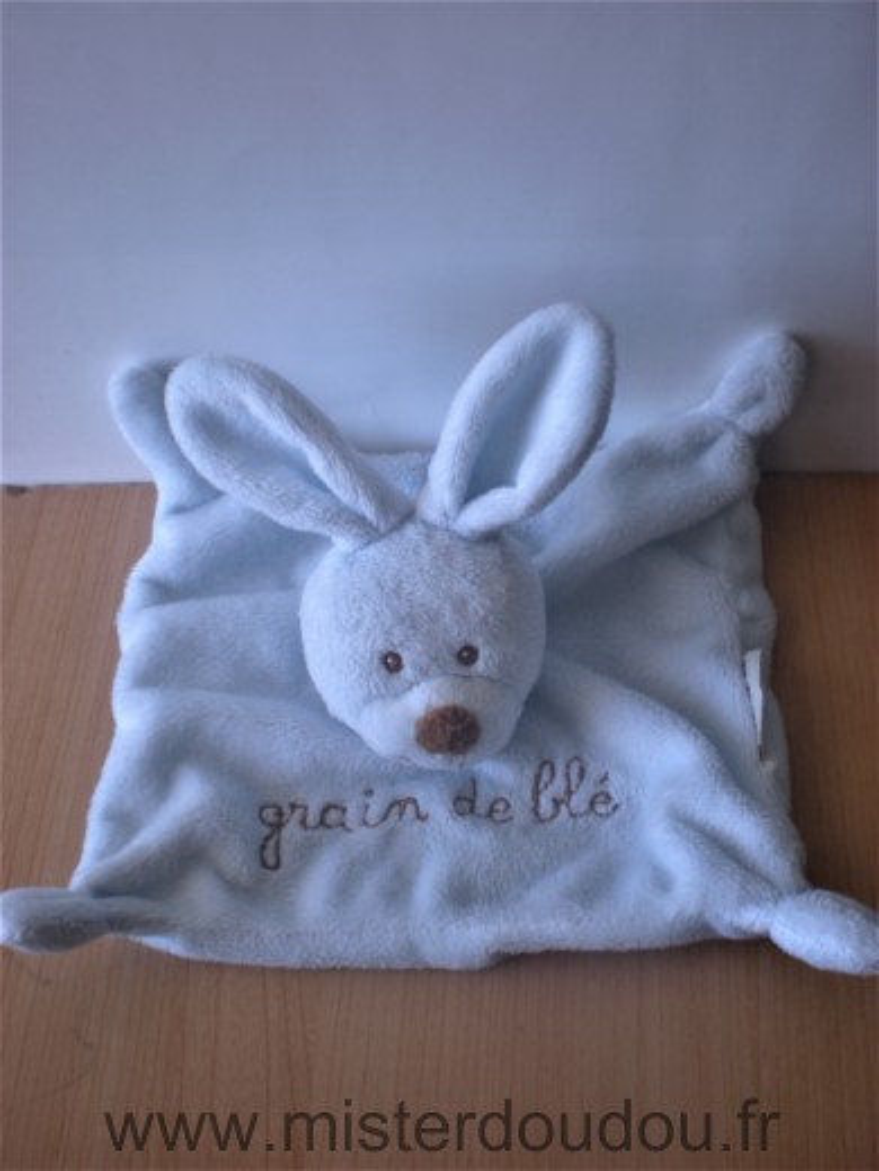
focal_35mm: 38
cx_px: 440
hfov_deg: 37.7
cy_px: 586
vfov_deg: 49.0
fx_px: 1287
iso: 84
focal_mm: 6.3
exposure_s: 1/53.7
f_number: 3.1
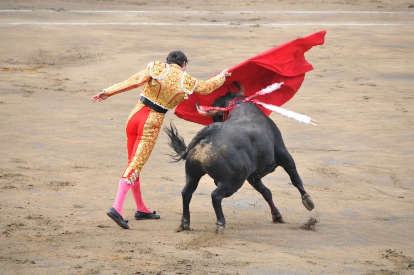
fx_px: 3446
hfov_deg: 6.9
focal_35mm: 300
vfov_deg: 4.6
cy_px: 138
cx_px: 207
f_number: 5.6
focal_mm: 200
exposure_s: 1/350
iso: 400
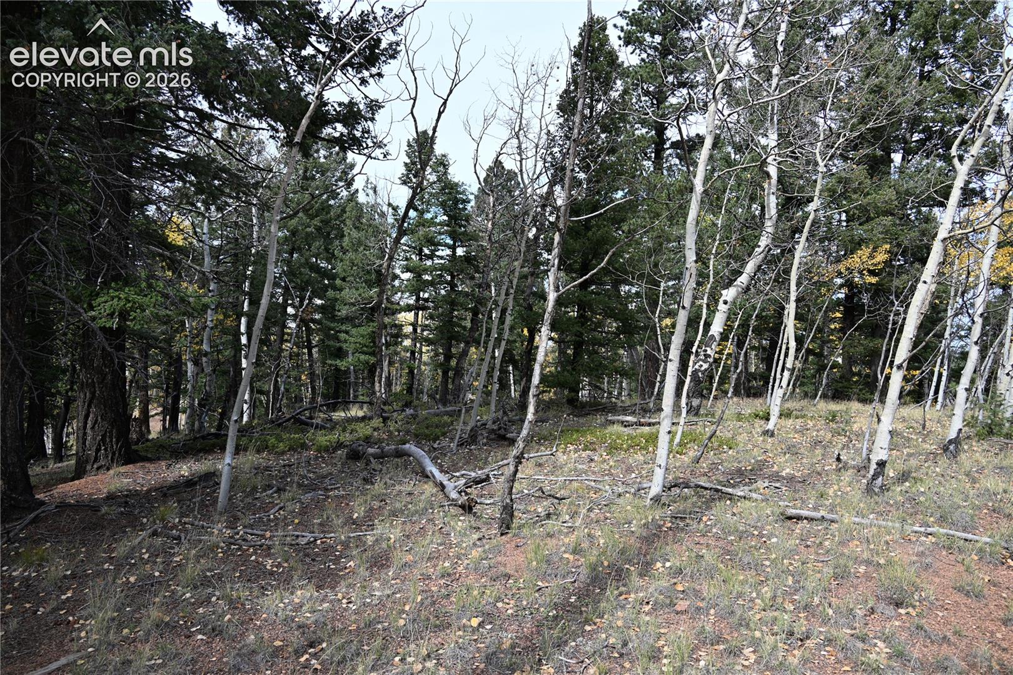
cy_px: 338
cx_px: 506
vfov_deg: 46.4
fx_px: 788
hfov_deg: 65.5
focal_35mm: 28
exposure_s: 1/250
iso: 100
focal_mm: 28
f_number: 6.3
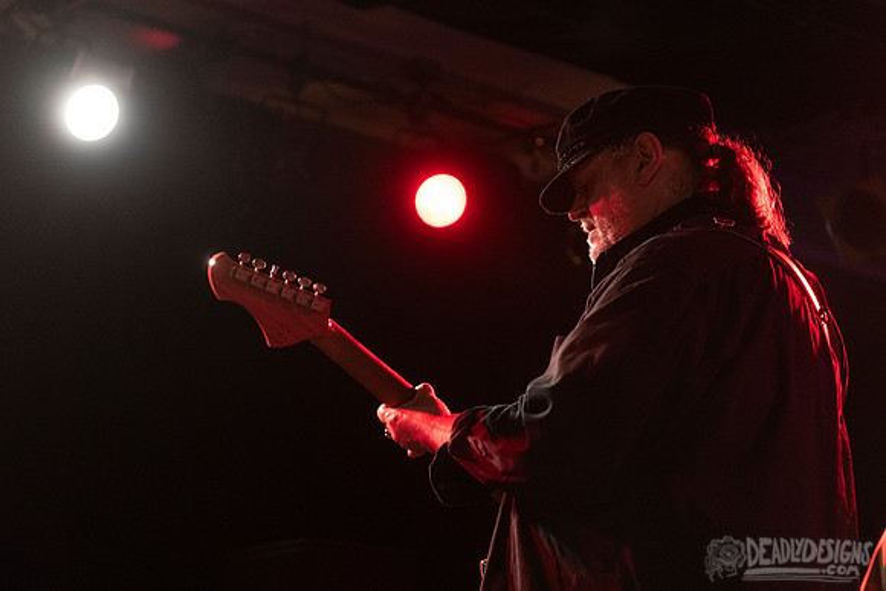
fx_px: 1823
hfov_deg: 27.3
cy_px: 321
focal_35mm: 74
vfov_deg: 18.4
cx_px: 450
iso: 2500
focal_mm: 66
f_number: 3.2
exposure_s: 1/125
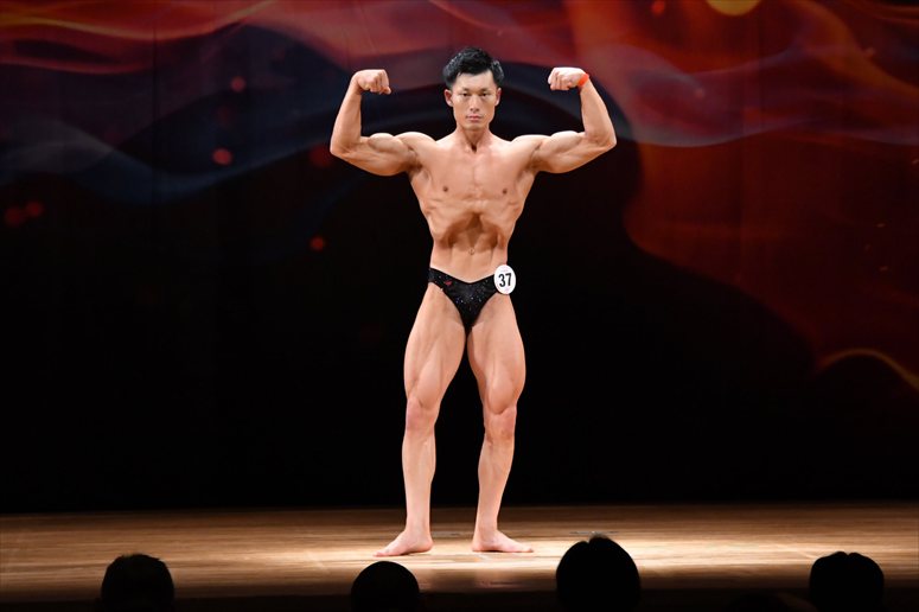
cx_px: 460
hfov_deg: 9.2
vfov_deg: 6.1
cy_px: 306
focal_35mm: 225
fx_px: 5741
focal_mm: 150
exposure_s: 1/400
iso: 4000
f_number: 5.6
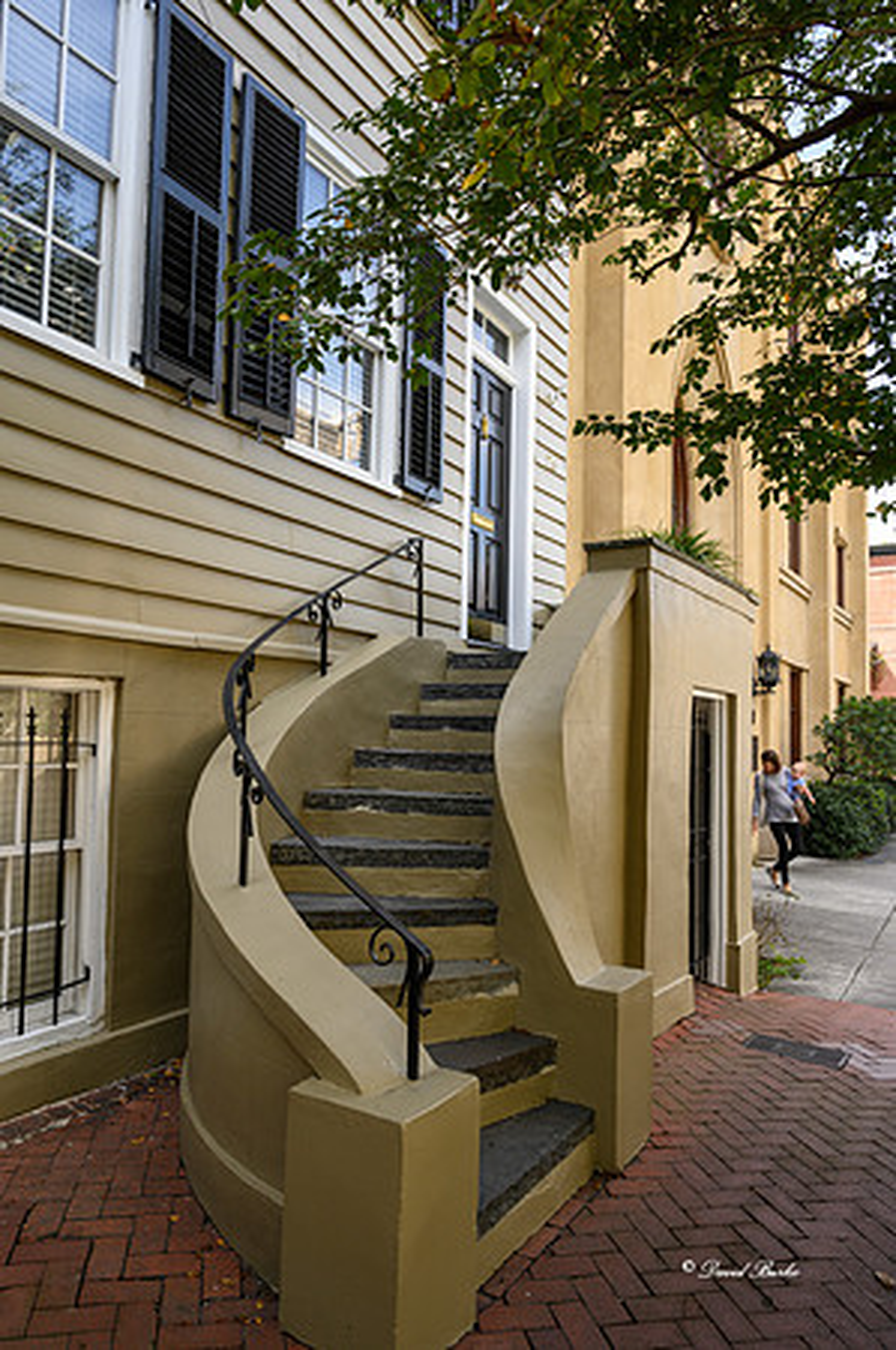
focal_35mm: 24
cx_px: 448
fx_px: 898
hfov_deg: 53.0
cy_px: 675
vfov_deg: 73.8
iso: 280
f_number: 8
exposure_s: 1/100
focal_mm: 24
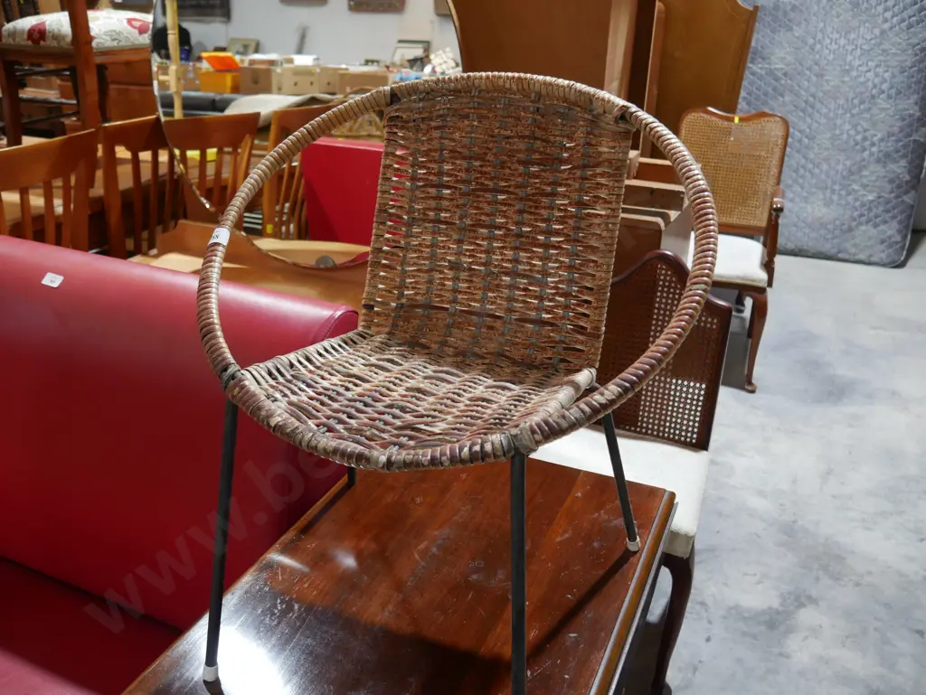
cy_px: 348
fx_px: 856
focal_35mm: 32
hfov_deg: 56.8
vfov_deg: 44.2
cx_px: 463
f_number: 3.6
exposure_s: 1/60
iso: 500
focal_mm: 16
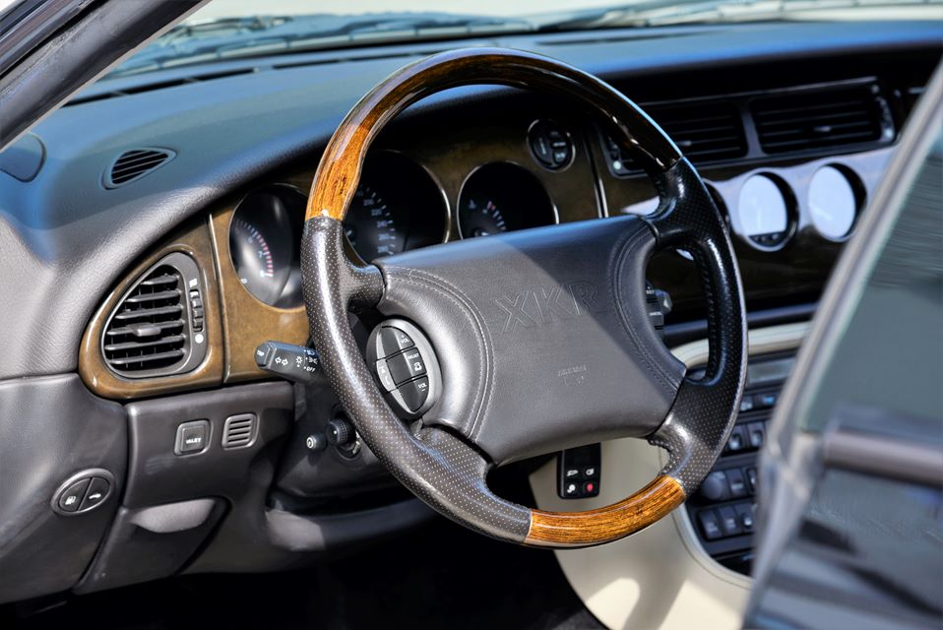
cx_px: 472
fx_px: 3145
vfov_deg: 11.4
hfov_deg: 17.1
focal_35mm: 120
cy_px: 315
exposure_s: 1/160
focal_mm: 120
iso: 250
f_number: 6.3
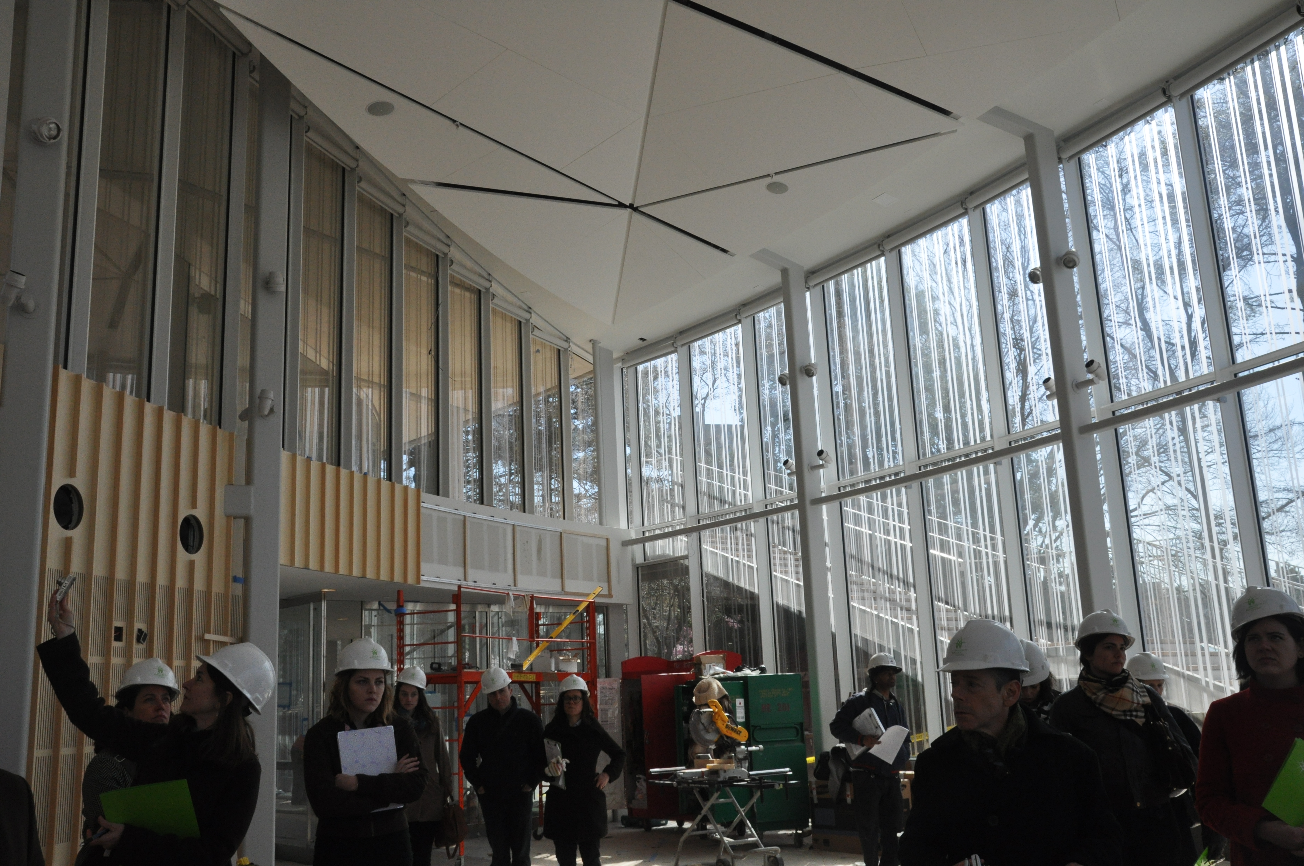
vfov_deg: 39.9
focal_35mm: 33
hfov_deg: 57.3
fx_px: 1194
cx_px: 652
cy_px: 433
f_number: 10
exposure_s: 1/400
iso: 800
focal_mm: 22
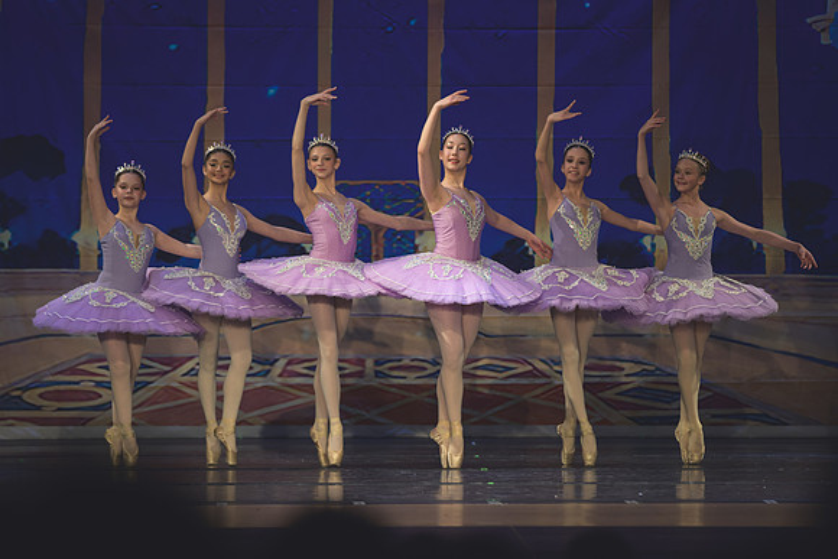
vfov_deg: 5.5
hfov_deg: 8.3
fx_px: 5802
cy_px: 293
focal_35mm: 249
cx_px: 400
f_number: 2.8
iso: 640
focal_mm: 185
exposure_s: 1/320
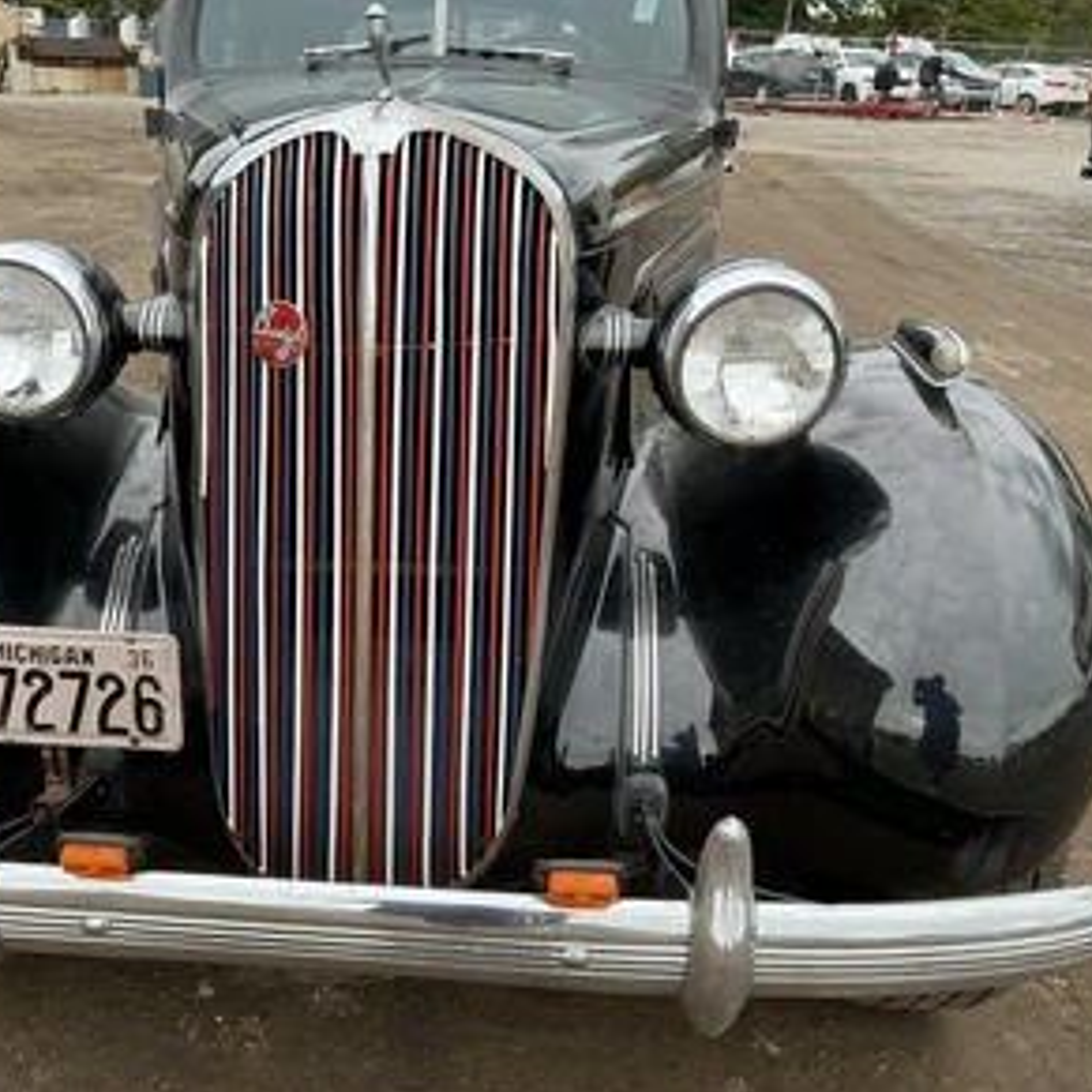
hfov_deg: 47.9
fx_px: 1213
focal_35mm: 34
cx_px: 394
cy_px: 559
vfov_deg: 48.4
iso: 16
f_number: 1.8
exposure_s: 1/133
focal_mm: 3
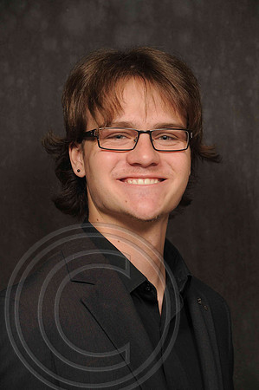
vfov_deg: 16.1
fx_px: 1379
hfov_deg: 10.7
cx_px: 130
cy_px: 195
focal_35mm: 128
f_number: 6.3
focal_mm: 85
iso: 200
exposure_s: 1/60
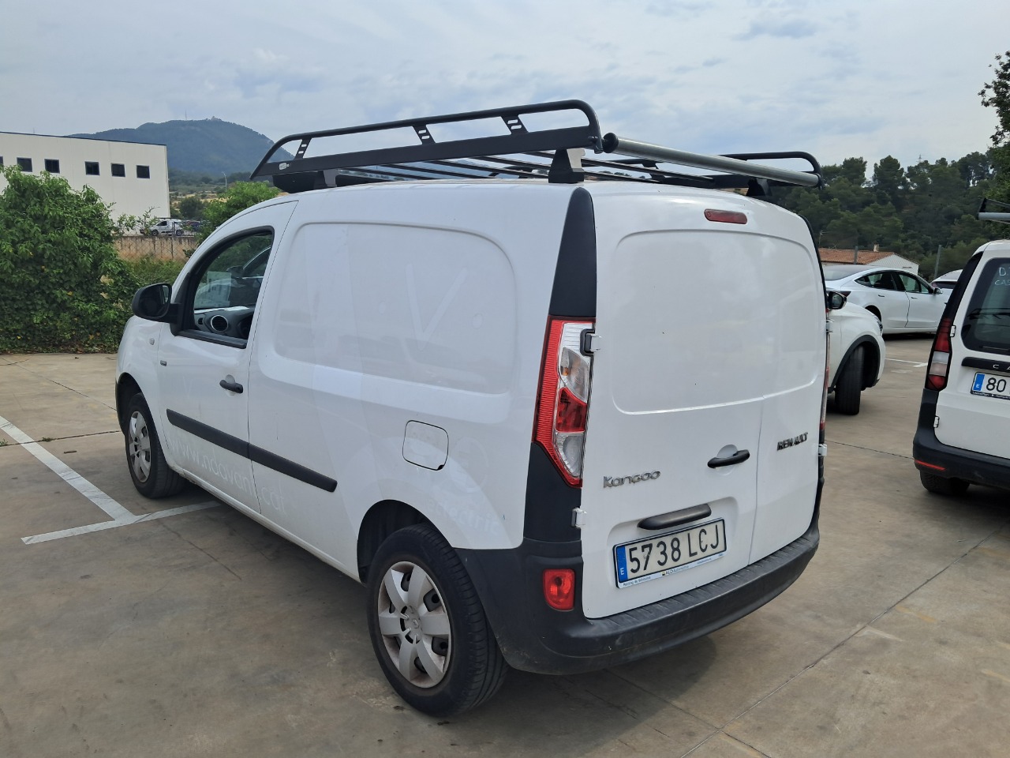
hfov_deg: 65.3
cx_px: 505
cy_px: 379
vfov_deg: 51.4
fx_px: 788
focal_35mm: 27
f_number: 1.8
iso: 50
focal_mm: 4
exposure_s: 1/543
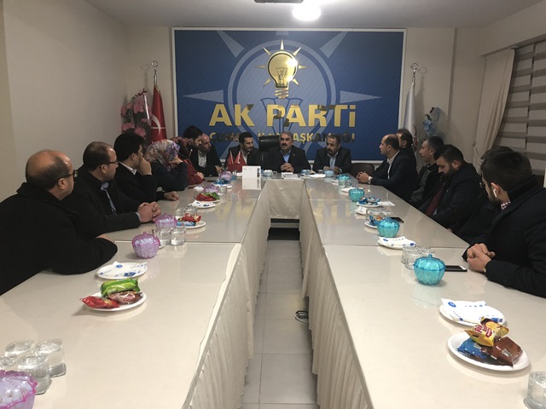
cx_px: 273
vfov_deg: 49.7
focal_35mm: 28
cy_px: 204
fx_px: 442
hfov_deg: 63.4
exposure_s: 1/17
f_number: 1.8
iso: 80
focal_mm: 4
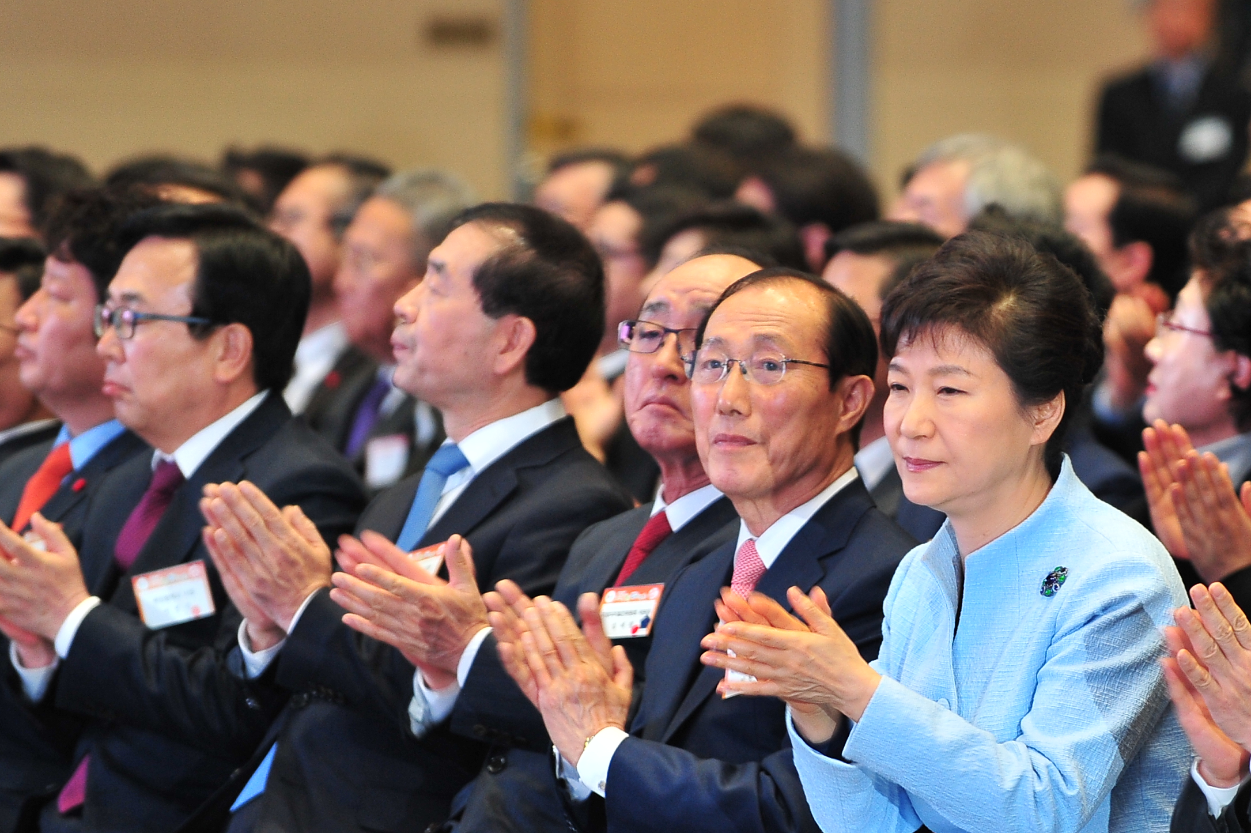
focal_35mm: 392
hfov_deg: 5.3
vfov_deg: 3.5
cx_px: 976
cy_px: 539
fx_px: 13614
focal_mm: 200
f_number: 3.5
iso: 1000
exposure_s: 1/60
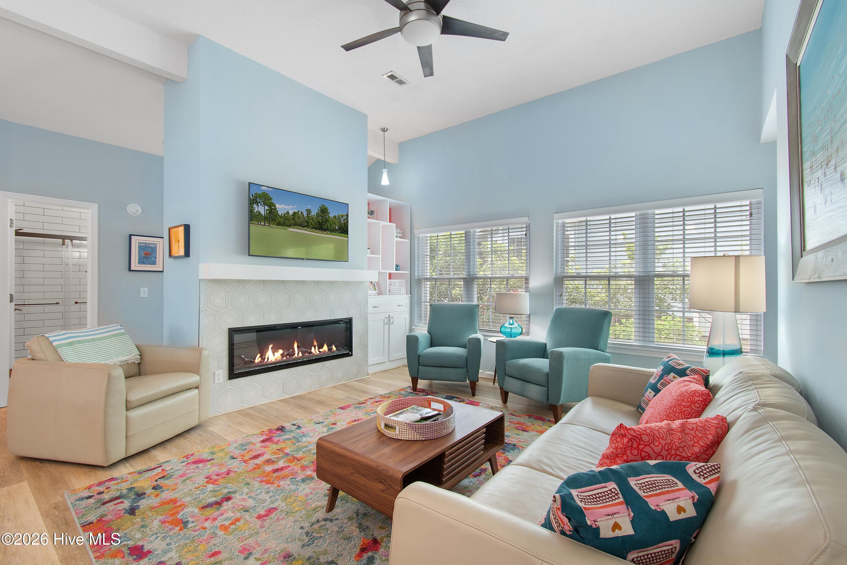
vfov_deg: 77.3
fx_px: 353
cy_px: 282
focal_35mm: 15
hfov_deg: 100.4
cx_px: 424
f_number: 4.5
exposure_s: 1/10
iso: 100
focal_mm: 10
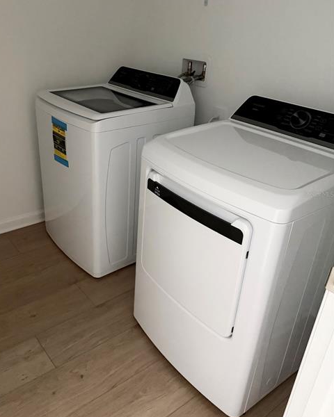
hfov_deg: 48.2
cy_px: 194
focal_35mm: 30
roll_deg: -3.0
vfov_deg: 58.7
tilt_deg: -26.7
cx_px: 135
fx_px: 371
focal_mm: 6.76
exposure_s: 1/31
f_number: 1.78
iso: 1000
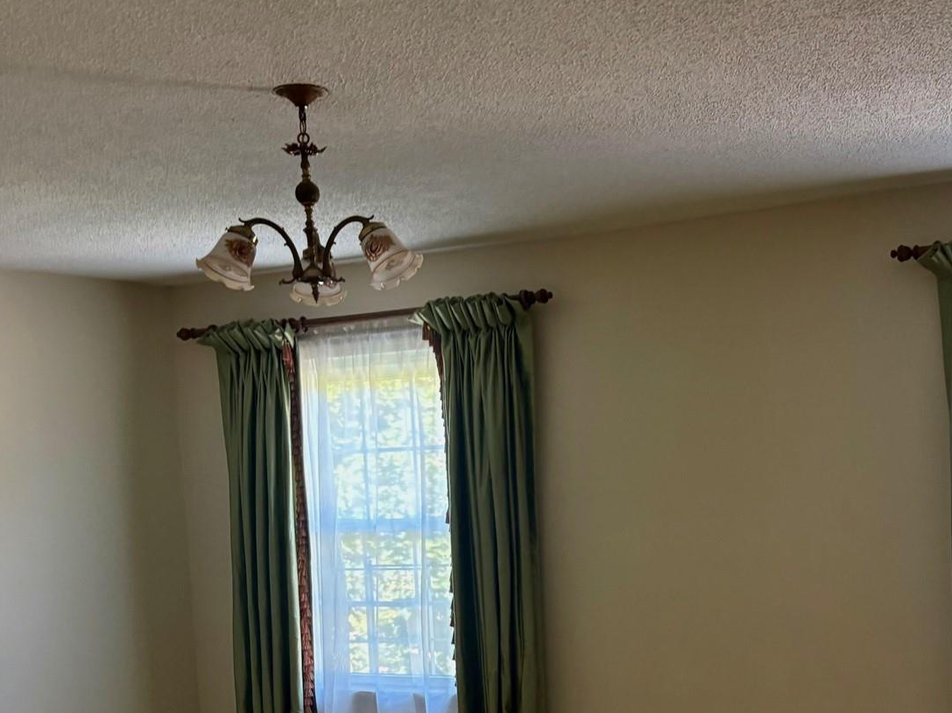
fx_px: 1347
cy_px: 521
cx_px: 702
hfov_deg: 38.0
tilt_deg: -3.0
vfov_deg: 29.3
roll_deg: +3.3
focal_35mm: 49
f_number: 1.6
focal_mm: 5.96
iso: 160
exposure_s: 1/60
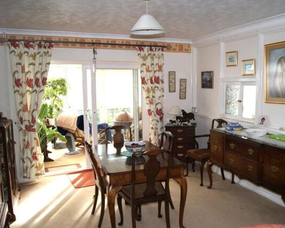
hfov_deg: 56.7
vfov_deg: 47.1
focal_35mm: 31
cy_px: 114
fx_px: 262
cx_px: 171
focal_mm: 18
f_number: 5.6
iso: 400
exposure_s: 1/80
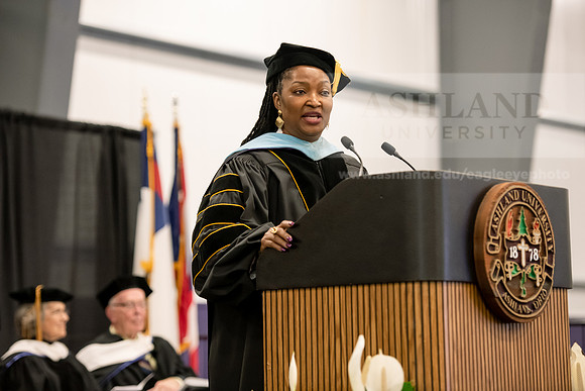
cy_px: 196
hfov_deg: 17.1
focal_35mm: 120
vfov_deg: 11.4
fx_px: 1950
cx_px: 292
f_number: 3.2
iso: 3200
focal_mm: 120
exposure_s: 1/200
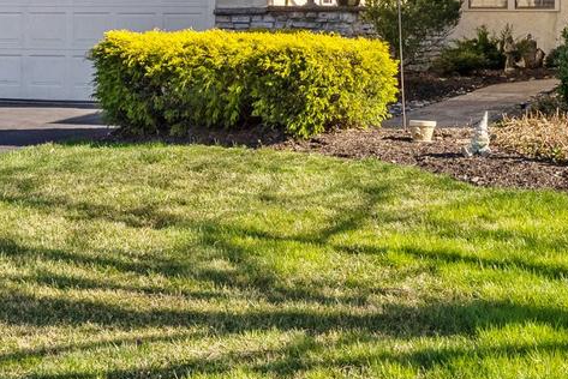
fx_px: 1058
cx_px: 497
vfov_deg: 18.9
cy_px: -115
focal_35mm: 67
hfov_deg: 29.0
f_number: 11
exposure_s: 1/640
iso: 500
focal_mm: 22
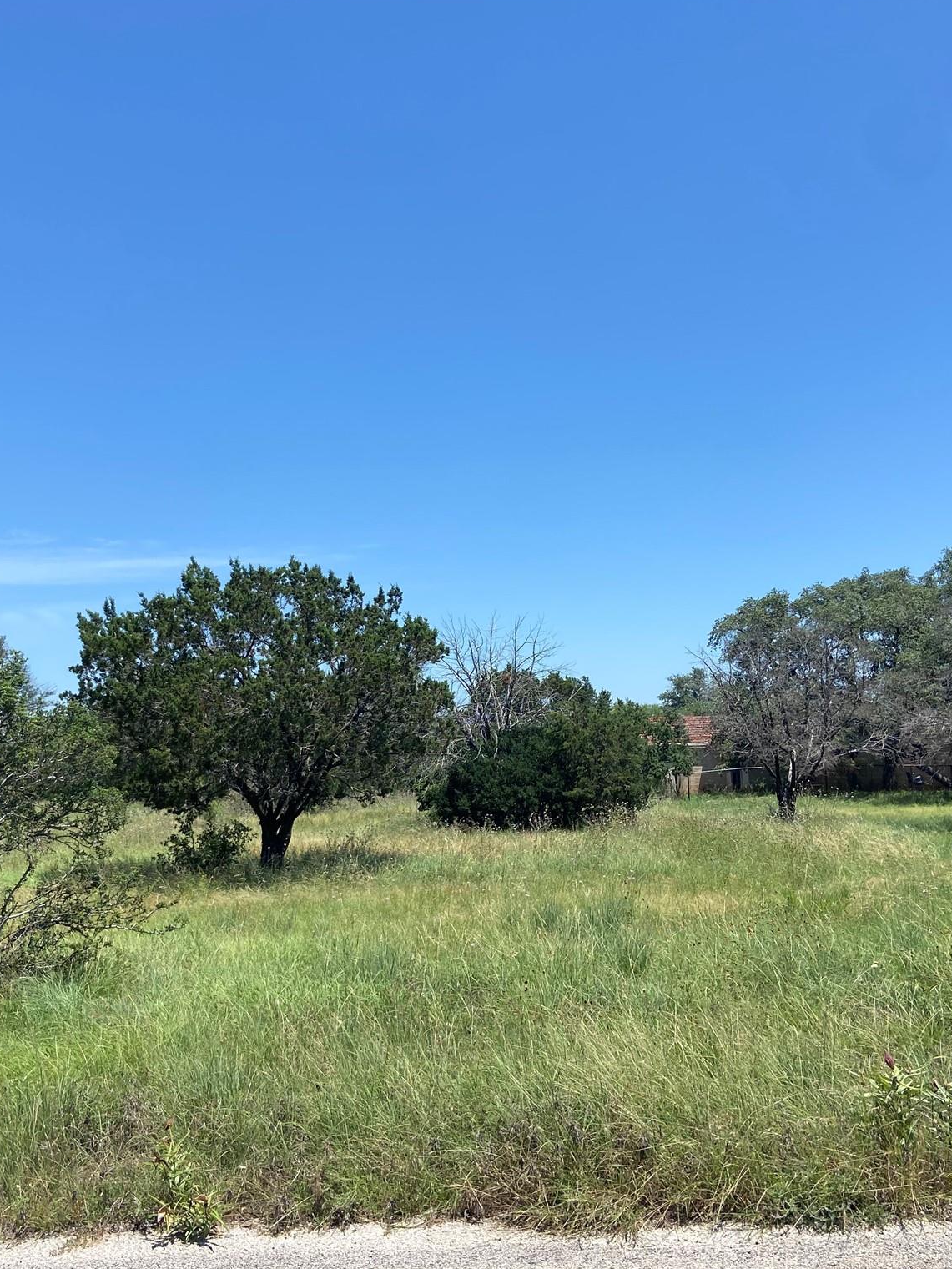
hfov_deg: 40.7
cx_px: 431
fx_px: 1283
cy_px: 631
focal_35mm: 35
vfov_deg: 52.6
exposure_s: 1/2625
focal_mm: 4.25
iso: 32
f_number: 1.8
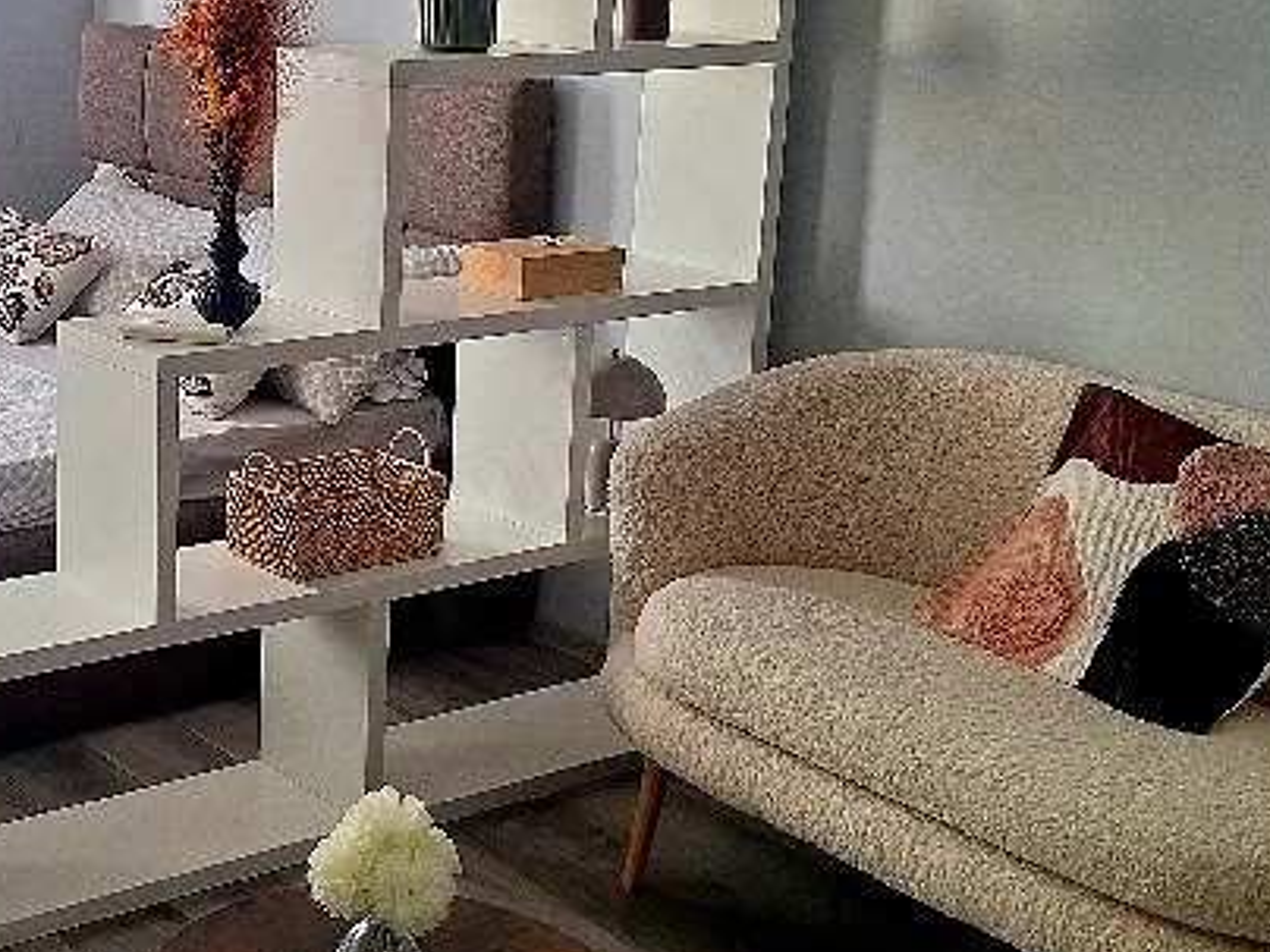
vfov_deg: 25.6
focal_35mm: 57
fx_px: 2091
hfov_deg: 32.1
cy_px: 368
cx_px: 119
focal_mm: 5.54
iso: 100
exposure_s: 1/50
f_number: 1.8
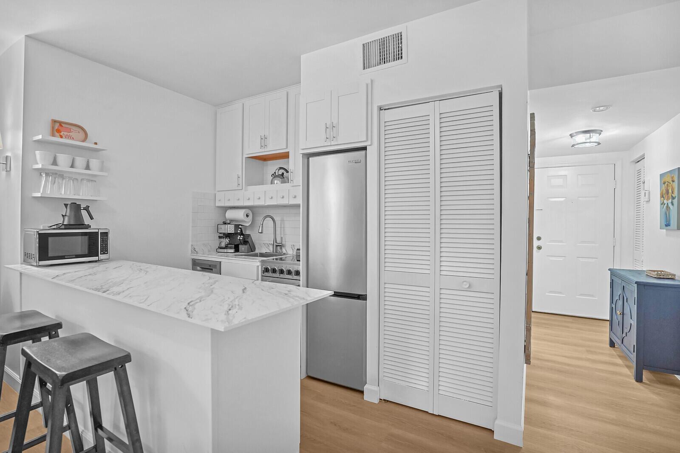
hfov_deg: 96.7
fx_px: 302
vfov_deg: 73.8
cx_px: 340
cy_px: 226
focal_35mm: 16
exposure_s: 1/30
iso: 1250
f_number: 4
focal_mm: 16
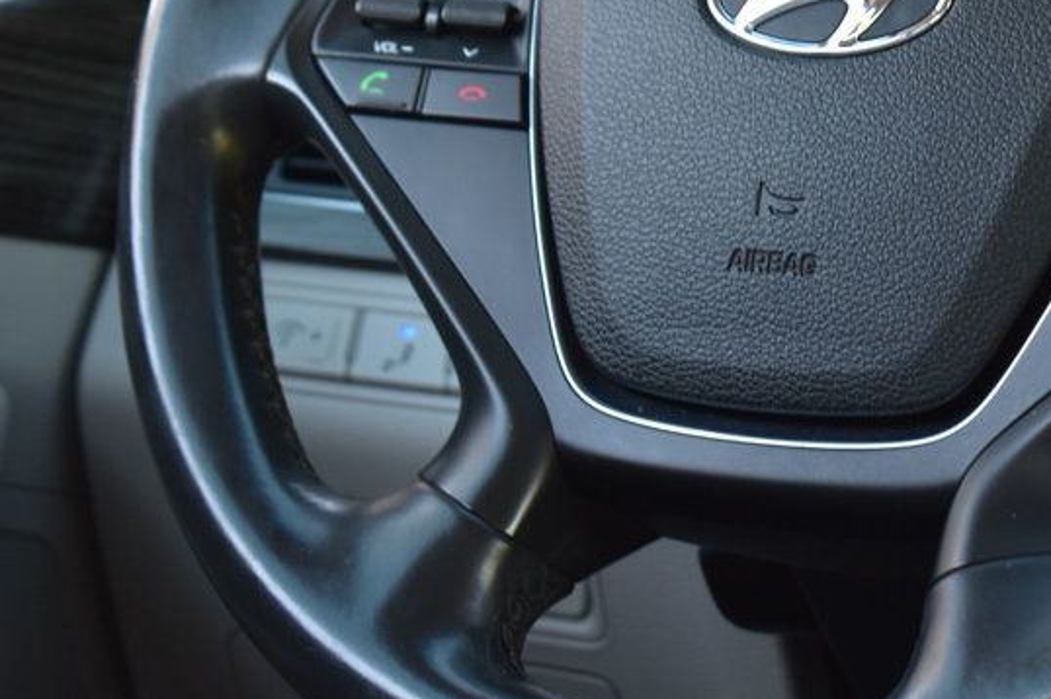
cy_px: 201
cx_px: 906
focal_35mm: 157
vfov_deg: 8.7
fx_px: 4579
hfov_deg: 13.0
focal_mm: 55
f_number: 6.3
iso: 450
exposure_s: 1/15
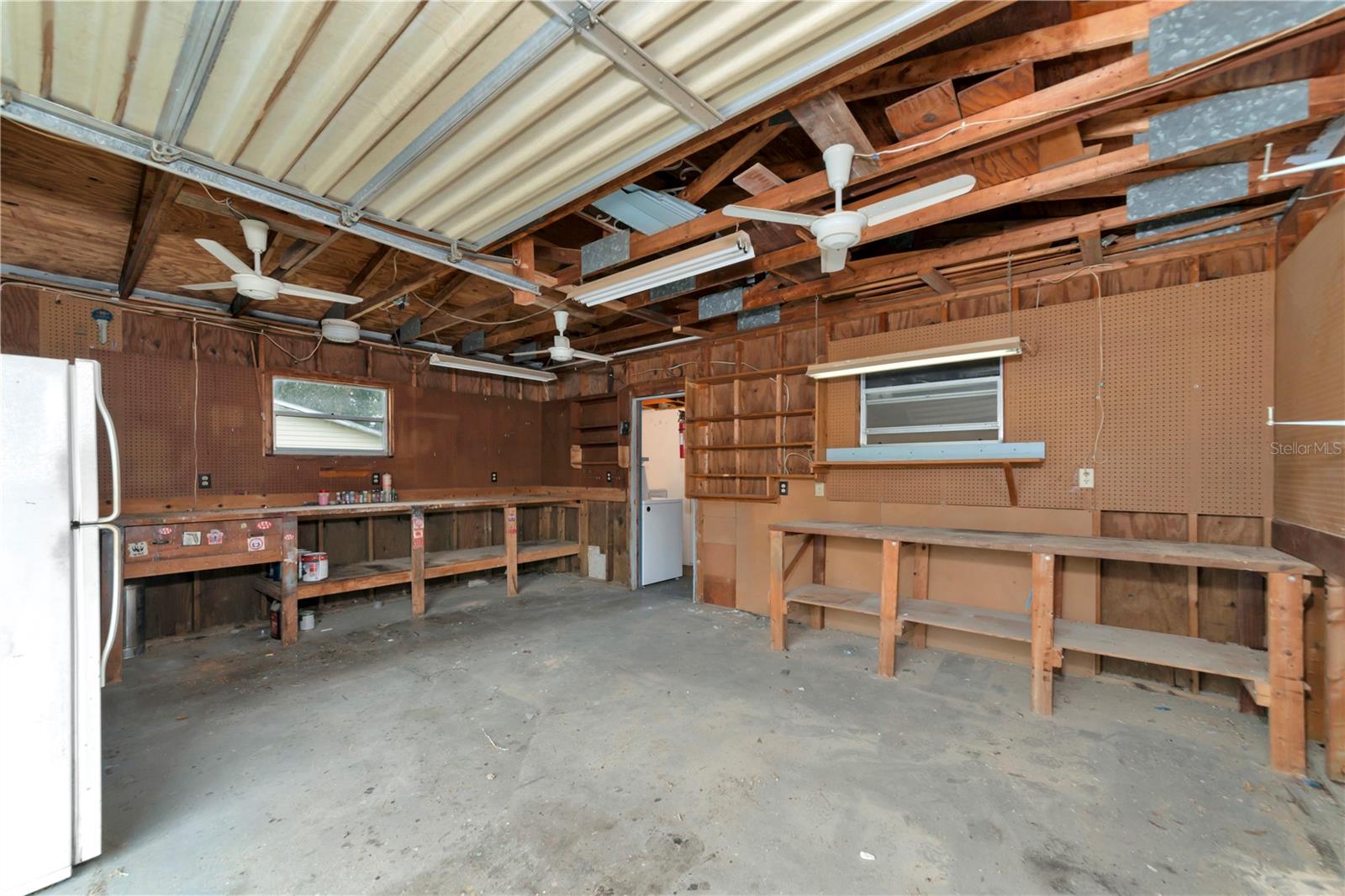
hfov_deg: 104.3
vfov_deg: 81.2
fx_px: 523
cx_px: 672
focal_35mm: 14
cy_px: 448
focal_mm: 14
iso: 400
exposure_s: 1/50
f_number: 6.3
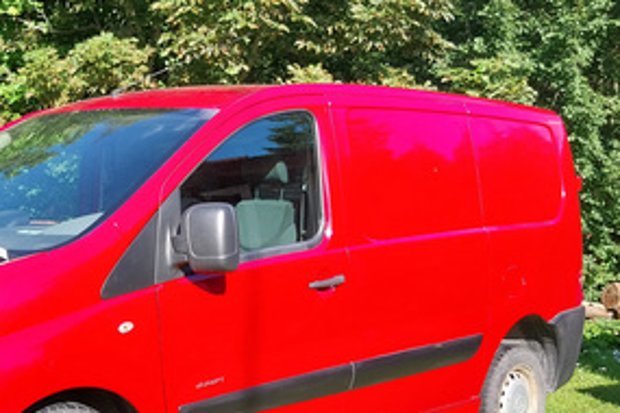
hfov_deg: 34.5
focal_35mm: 57
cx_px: 170
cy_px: 287
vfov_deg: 23.6
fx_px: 982
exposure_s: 1/385
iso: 25
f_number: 1.8
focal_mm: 4
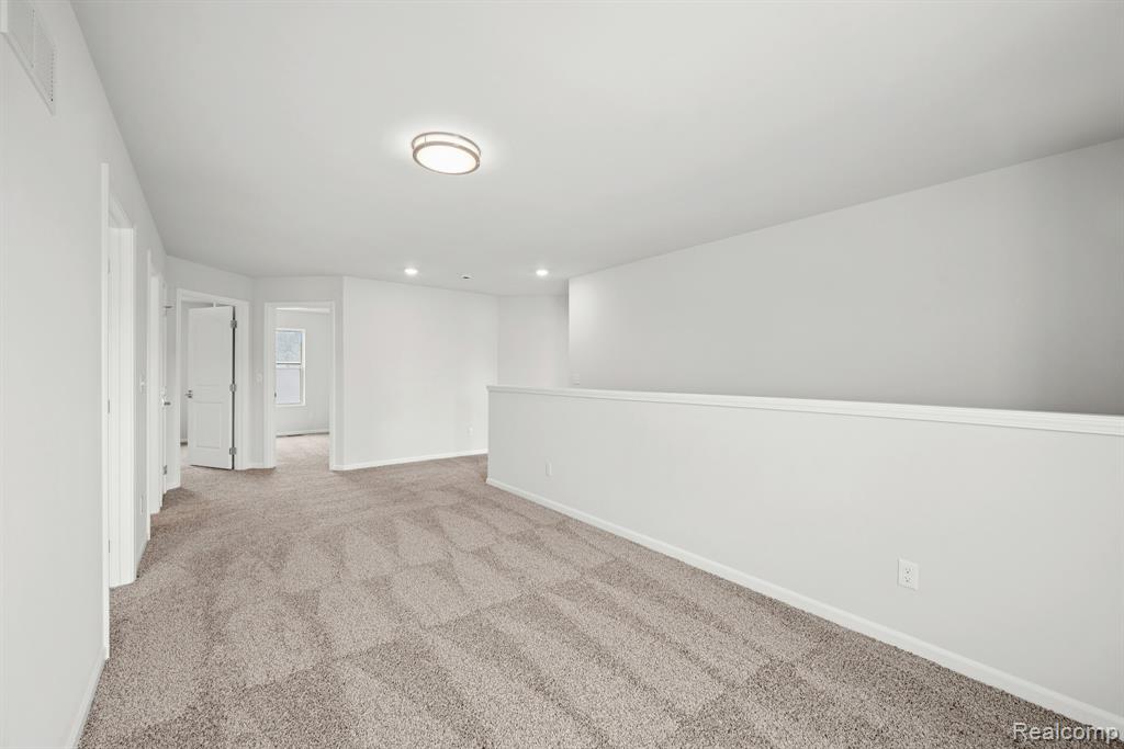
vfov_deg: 81.2
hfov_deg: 104.2
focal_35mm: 14
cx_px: 562
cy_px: 374
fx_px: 437
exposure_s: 1
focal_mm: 14
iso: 64
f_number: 9
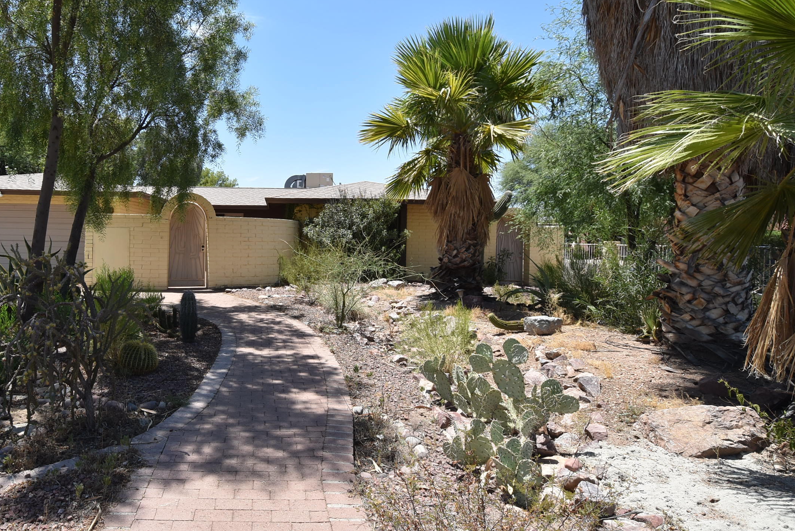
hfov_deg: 78.3
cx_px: 260
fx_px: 464
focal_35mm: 21
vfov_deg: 59.5
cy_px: 242
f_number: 8
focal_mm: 10
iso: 200
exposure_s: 1/320
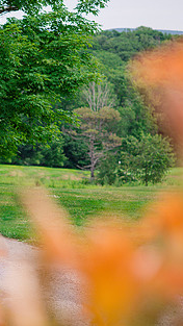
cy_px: 145
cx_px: -43
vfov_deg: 13.0
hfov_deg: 7.3
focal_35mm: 165
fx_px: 1424
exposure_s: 1/3200
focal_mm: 85
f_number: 3.5
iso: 400
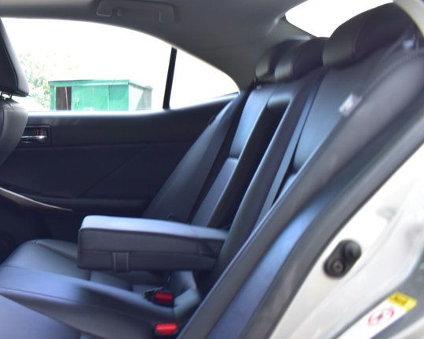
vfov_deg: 31.4
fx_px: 602
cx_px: 32
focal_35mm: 48
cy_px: 153
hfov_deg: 36.1
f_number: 6.3
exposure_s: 1/15
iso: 560
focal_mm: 18
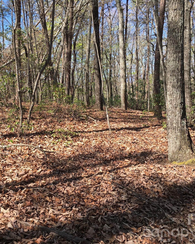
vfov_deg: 47.9
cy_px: 122
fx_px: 274
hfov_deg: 38.9
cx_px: 75
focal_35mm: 38
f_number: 2.2
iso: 25
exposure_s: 1/538
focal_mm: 4.15
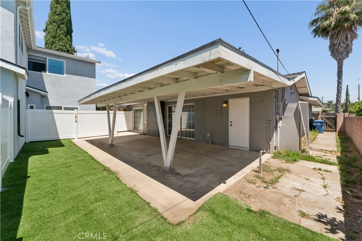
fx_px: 141
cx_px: 181
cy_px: 120
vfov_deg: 81.2
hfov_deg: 104.3
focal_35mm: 14
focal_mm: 14
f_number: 22
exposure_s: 1/20
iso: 100
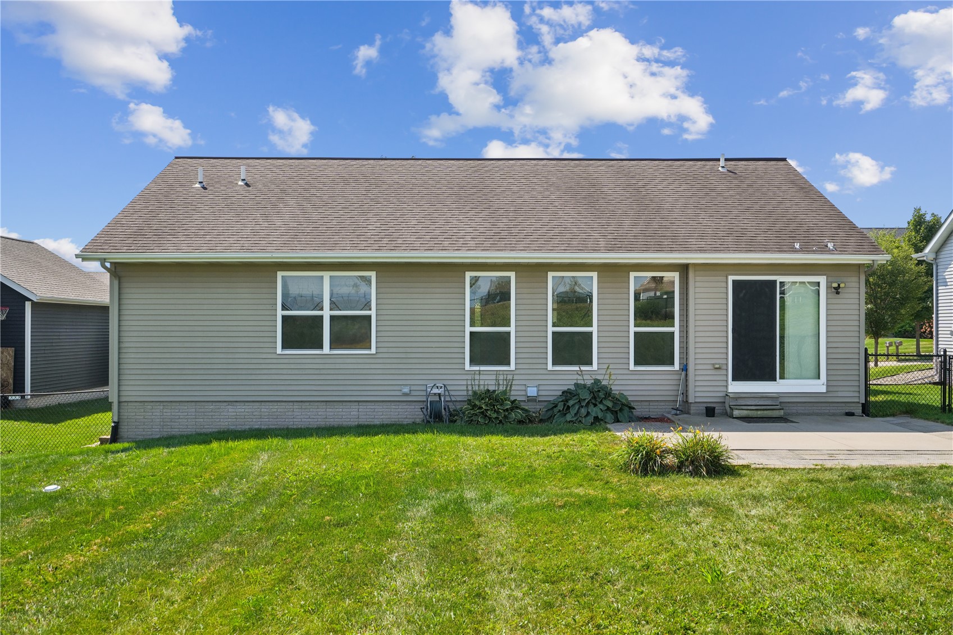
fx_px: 926
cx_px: 476
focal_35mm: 35
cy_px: 318
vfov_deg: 37.8
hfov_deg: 54.4
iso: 400
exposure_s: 1/500
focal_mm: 35
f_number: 10
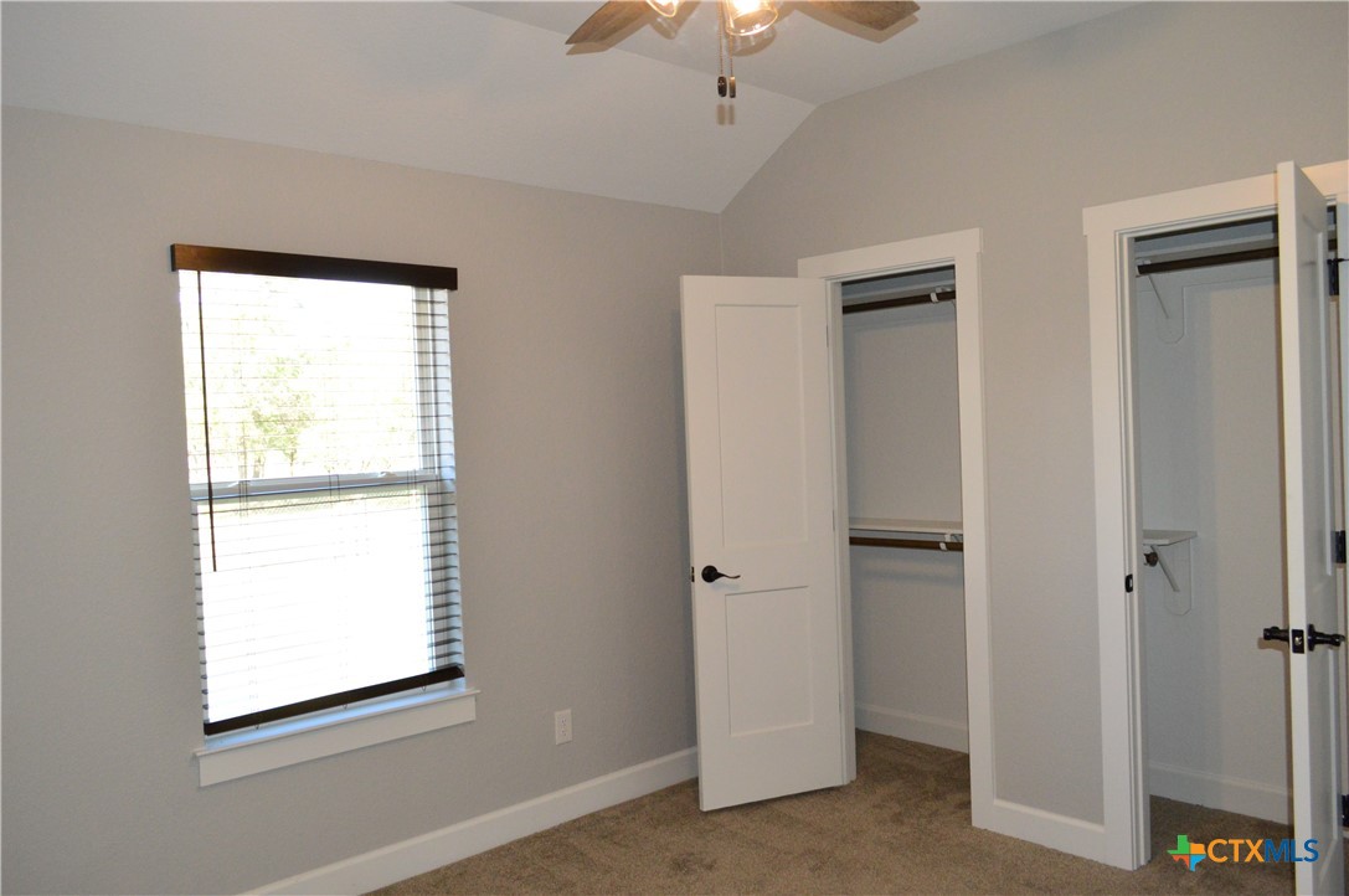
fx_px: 1011
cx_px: 674
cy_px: 448
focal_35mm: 27
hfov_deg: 67.4
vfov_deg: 47.8
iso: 1600
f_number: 5.6
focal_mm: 18
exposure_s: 1/125
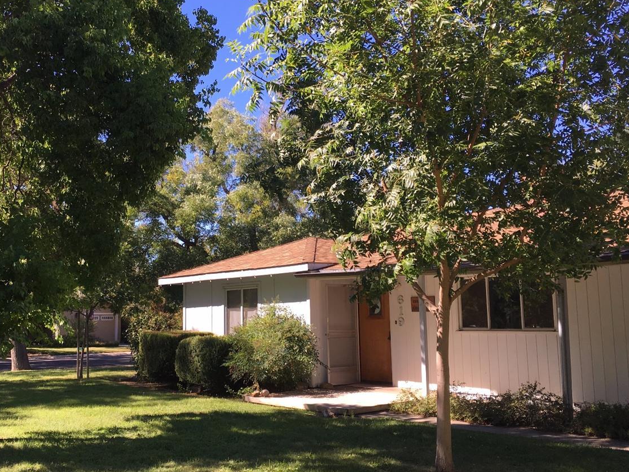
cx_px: 247
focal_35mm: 39
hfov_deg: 47.5
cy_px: 247
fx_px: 709
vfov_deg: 36.8
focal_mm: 4.15
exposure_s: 1/490
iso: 25
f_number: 2.2
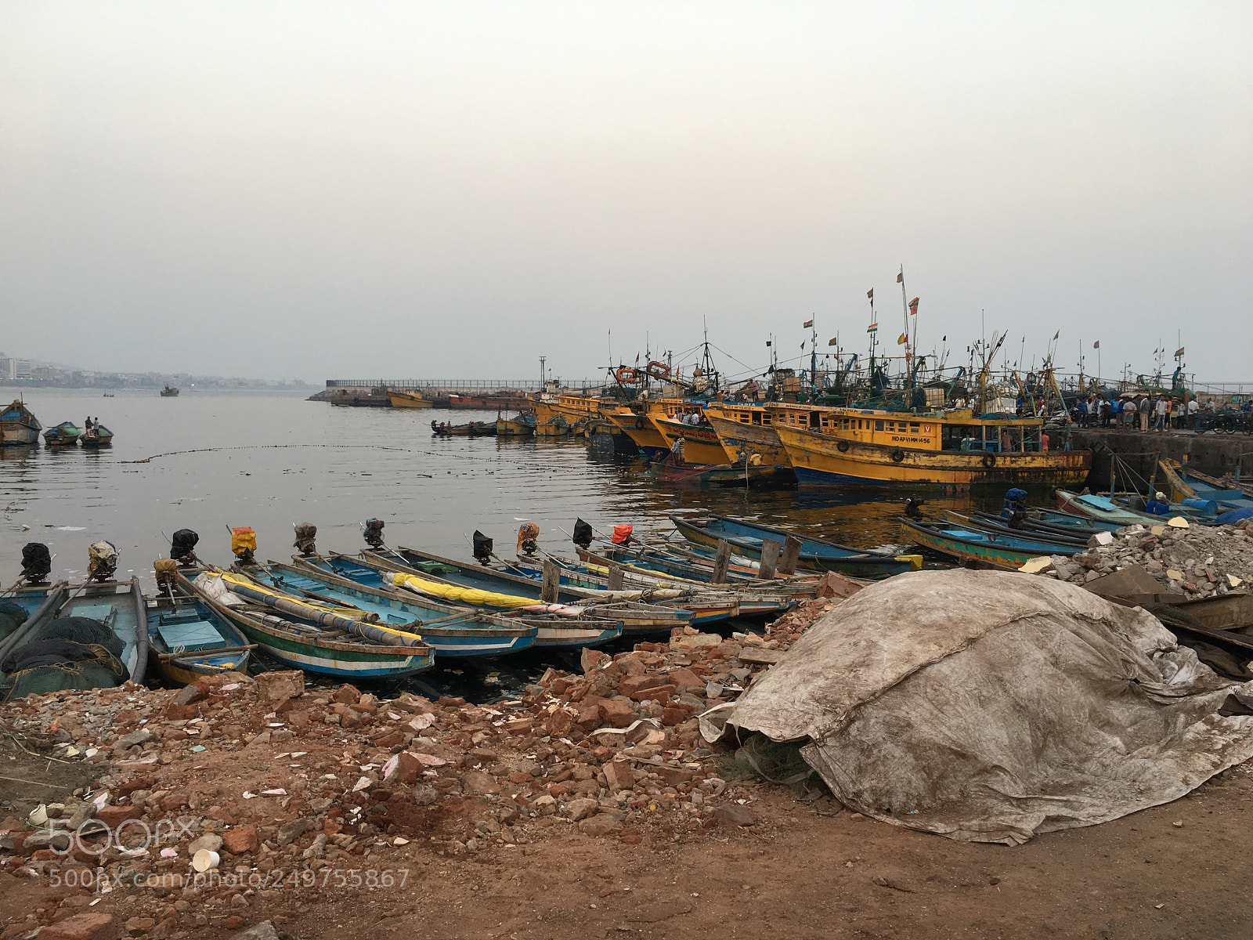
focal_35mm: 29
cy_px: 470
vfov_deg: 48.2
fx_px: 1050
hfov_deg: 61.7
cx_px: 626
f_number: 2.2
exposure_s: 1/50
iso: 25
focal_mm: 4.15
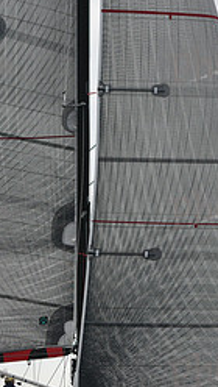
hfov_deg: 5.1
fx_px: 2460
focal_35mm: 240
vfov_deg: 9.0
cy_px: 293
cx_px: 90
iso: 400
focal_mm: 98
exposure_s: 1/800
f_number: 4.5
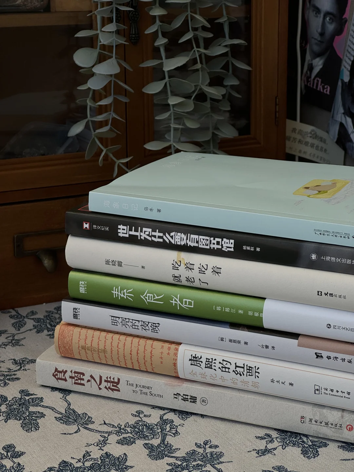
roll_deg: +0.4
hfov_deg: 19.1
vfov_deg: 25.3
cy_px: 236
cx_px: 177
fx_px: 1050
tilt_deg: -14.7
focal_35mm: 77
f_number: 2.8
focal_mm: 9
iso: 25
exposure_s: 1/237
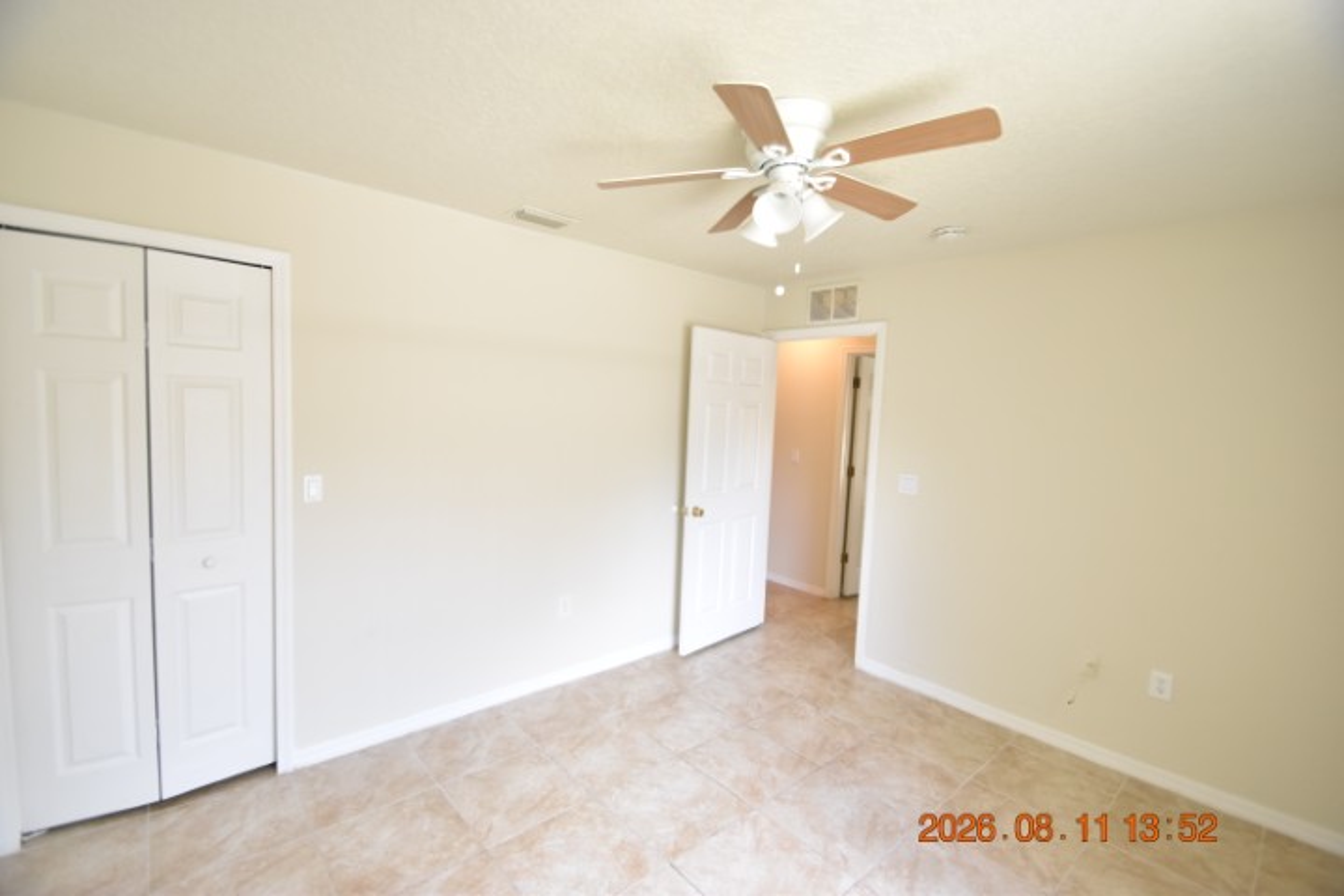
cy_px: 448
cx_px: 672
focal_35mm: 15
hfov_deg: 100.4
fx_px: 560
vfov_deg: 77.3
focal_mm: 10
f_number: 3.5
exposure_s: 1/90
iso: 800
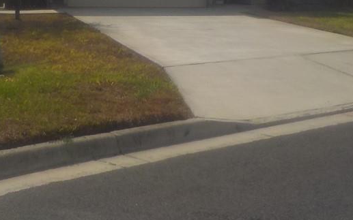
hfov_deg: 32.4
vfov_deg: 20.1
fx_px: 606
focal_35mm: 63
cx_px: 150
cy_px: 5
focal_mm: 4.1
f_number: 6.6
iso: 125
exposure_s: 1/1000
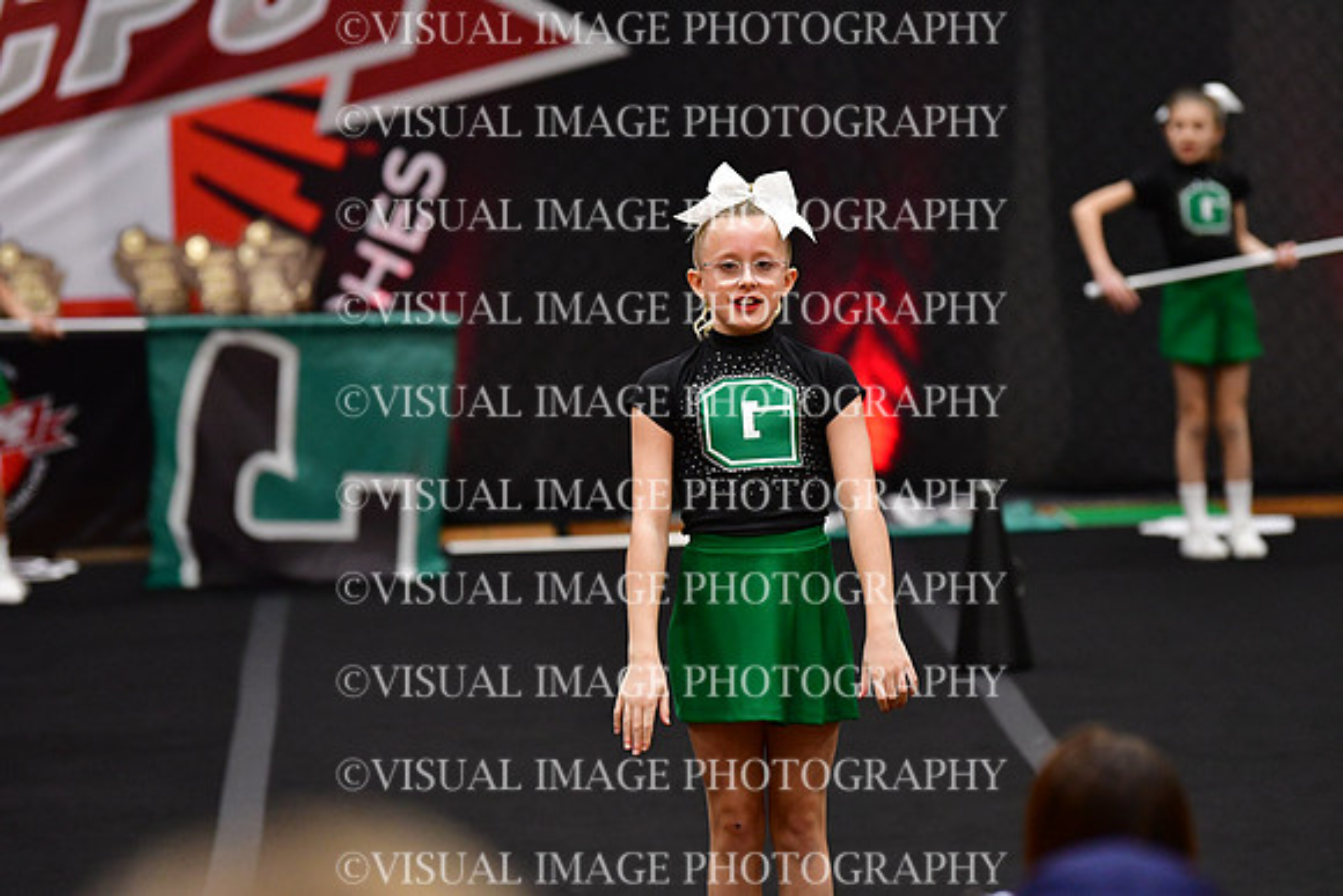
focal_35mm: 210
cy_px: 448
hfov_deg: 9.8
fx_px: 7836
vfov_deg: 6.5
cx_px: 672
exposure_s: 1/800
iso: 4000
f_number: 2.8
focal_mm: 140
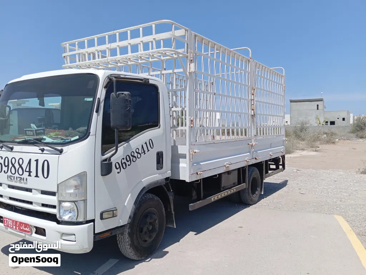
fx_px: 296
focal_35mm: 28
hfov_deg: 63.4
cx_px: 183
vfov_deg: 49.9
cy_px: 138
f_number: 1.8
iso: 51
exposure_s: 1/1992
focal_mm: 4.25
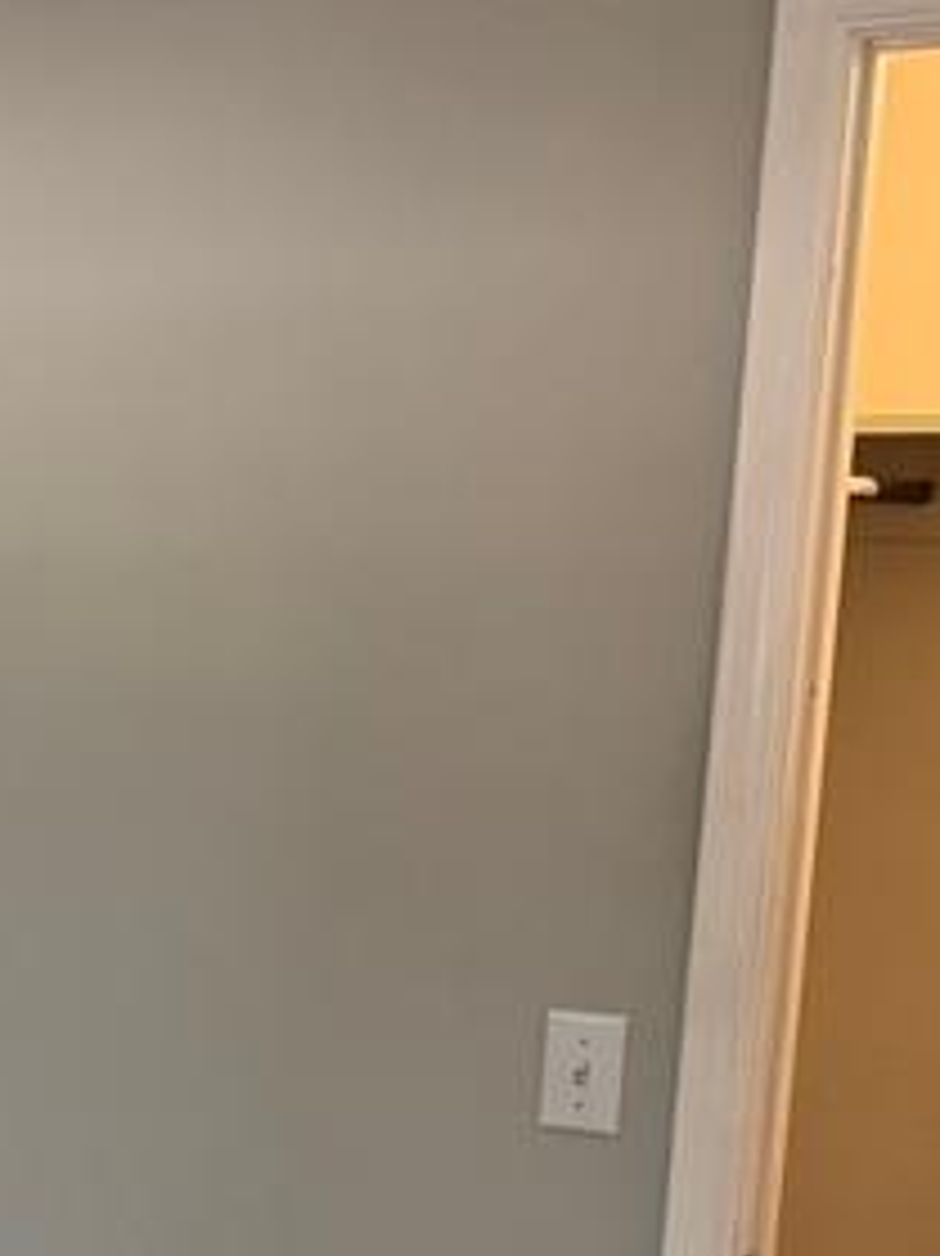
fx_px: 3189
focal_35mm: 88
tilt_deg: -7.4
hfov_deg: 13.1
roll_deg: -0.8
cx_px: -1250
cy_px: 968
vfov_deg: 22.0
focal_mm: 6.76
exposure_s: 1/60
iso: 160
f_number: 1.78
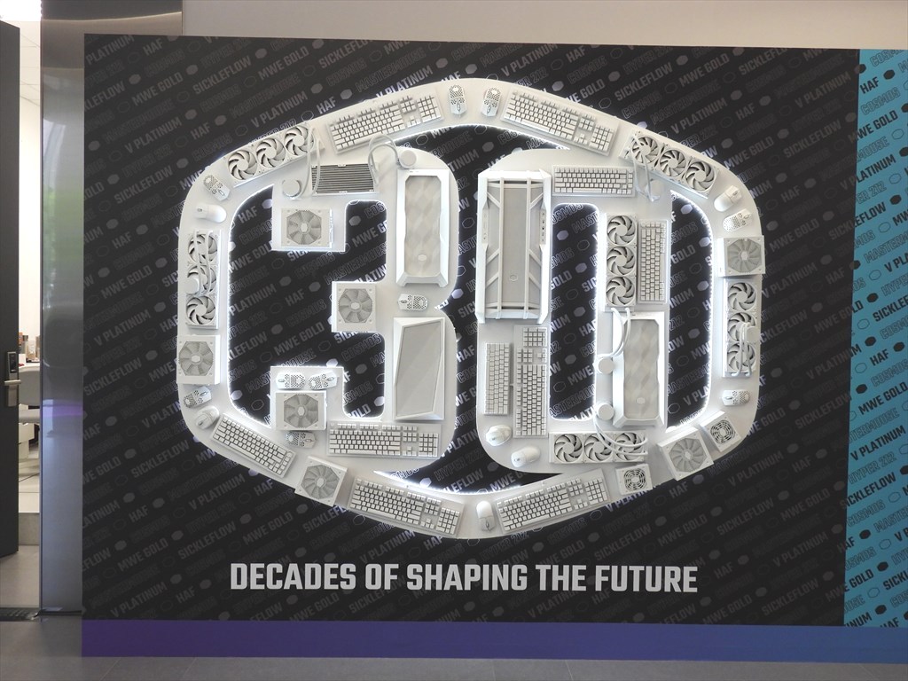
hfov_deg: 52.6
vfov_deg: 40.7
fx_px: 918
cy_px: 340
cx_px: 454
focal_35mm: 35
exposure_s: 1/30
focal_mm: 6.2
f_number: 3.2
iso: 280
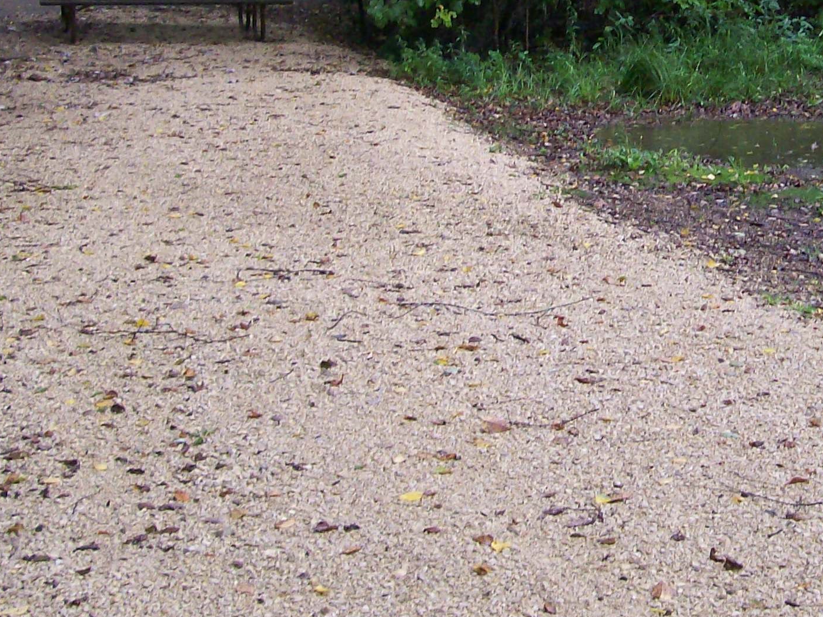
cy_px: 83
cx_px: 681
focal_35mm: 79
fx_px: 1878
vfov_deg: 18.4
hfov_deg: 24.3
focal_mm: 6
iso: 160
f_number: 2.7
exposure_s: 1/30.7
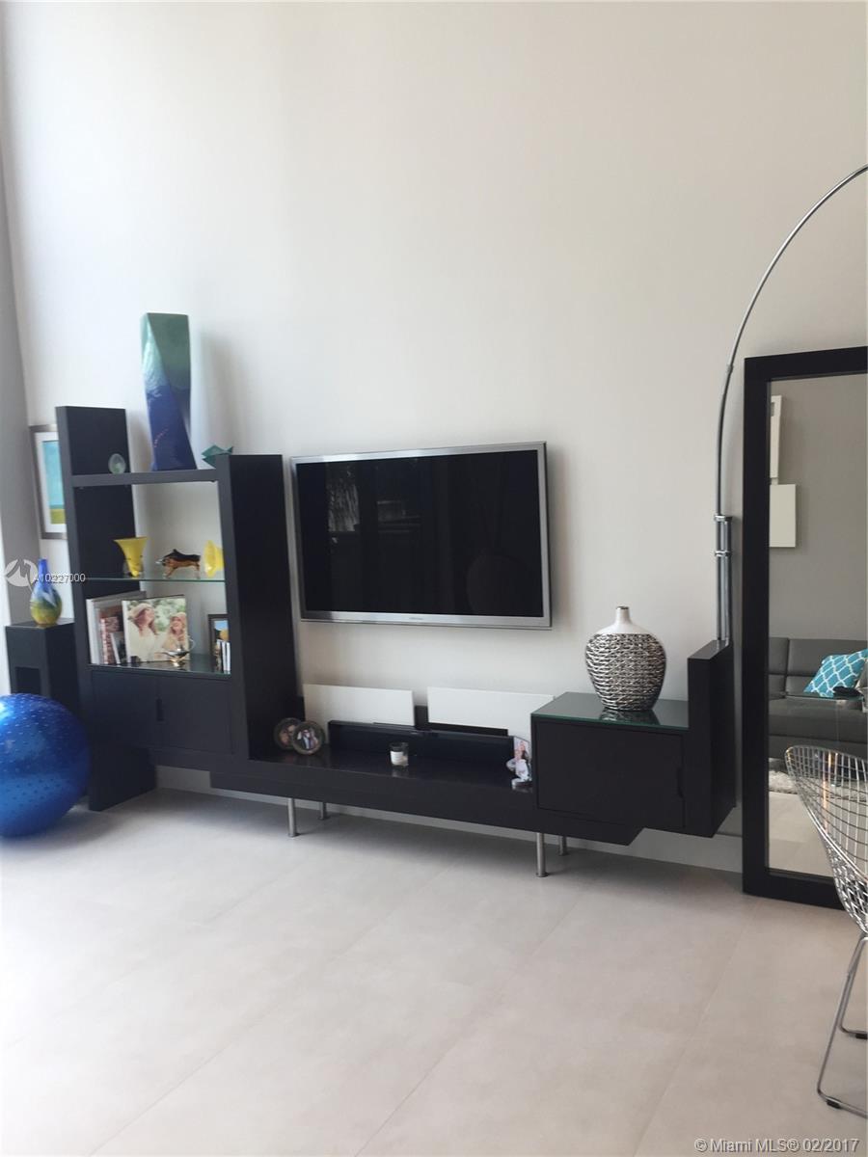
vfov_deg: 61.7
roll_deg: +2.7
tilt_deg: -3.9
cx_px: 434
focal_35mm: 29
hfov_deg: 48.2
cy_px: 578
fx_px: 970
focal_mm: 4.15
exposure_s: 1/60
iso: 32
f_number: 2.2
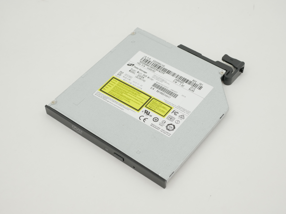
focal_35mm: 60
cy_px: 107
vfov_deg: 24.4
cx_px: 143
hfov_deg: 32.2
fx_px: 496
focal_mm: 30
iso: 800
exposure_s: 1/160
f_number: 6.3
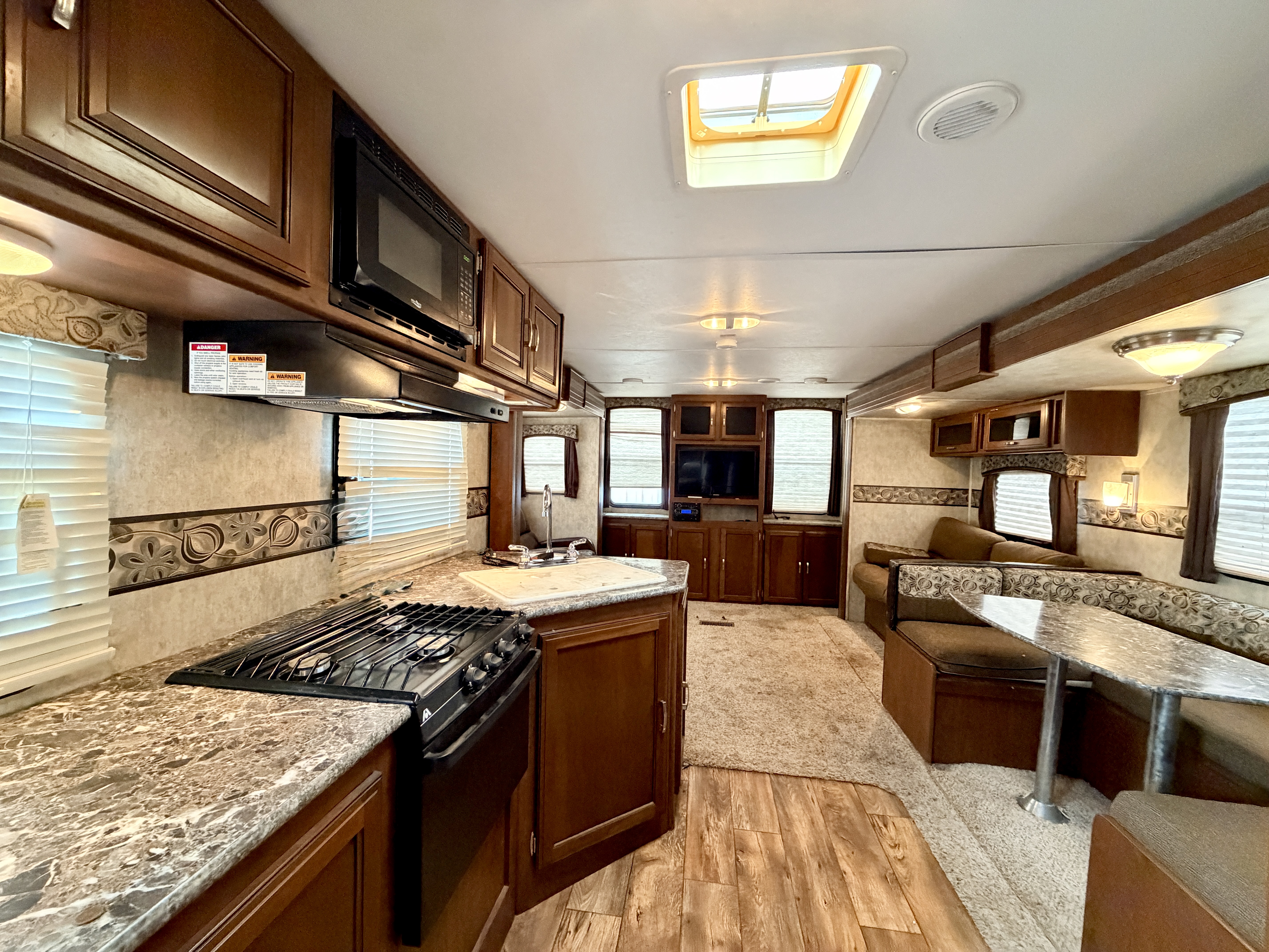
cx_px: 634
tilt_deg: -0.8
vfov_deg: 85.7
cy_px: 476
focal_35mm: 14
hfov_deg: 102.1
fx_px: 513
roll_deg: +0.2
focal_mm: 2.22
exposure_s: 1/60
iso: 800
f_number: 2.2
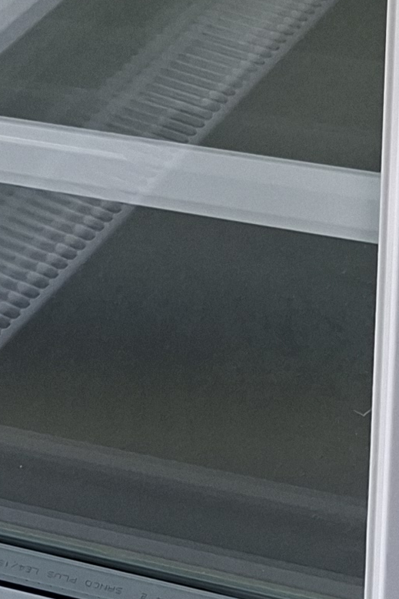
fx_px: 2044
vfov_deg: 15.1
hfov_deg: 10.1
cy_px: -357
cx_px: -452
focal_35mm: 123
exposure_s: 1/228
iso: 50
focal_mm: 5.54
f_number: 1.8
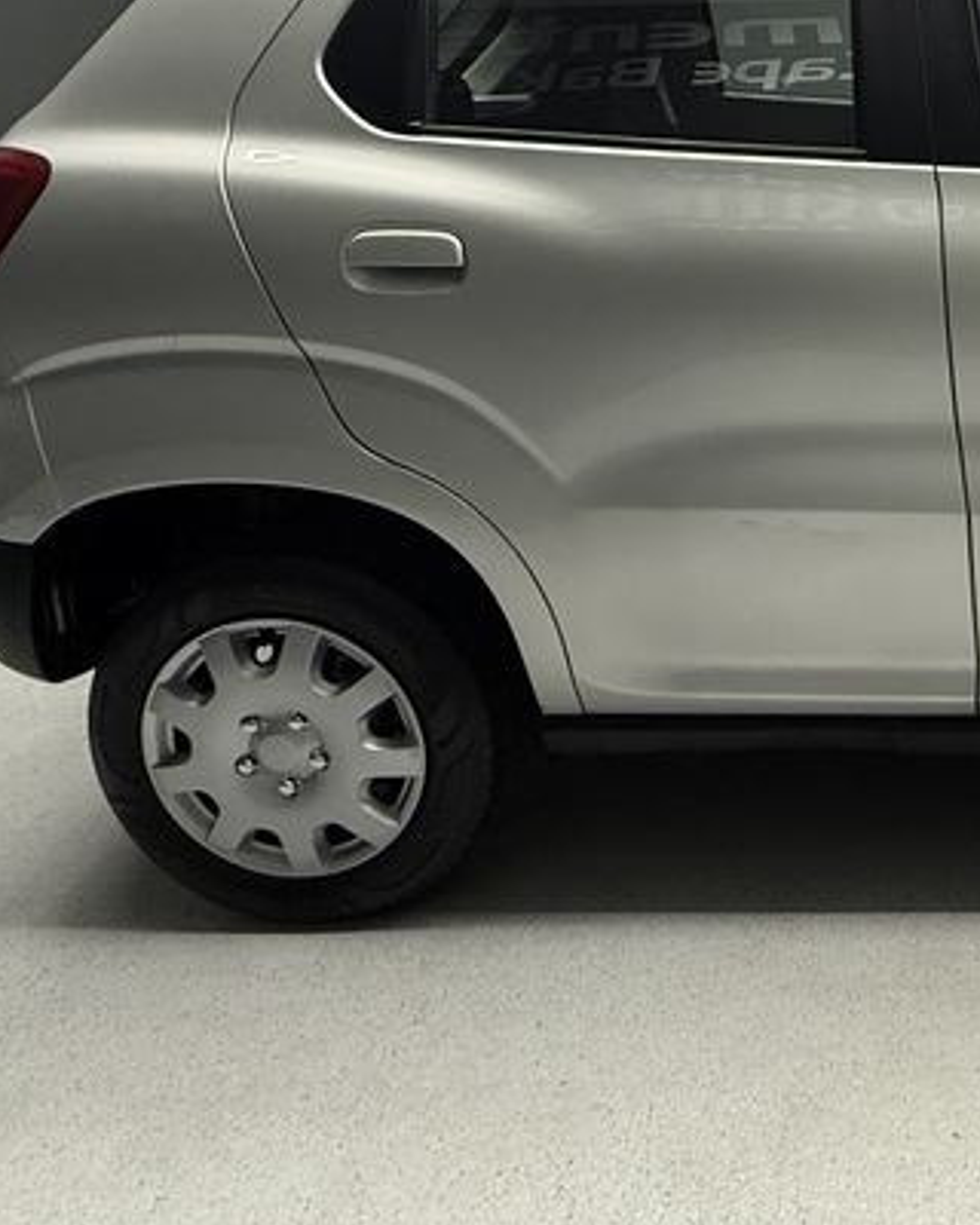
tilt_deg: -10.4
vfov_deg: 49.1
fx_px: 1269
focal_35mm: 35
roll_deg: +0.7
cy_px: 279
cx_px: 1112
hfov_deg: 35.3
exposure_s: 1/100
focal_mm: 2.22
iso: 320
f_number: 2.2
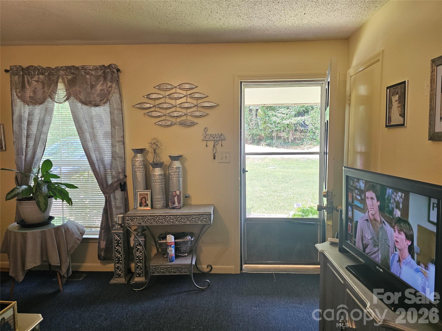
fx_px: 294
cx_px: 221
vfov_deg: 58.9
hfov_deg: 73.9
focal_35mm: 23
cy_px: 166
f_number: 1.7
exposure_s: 1/120
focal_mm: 6.3
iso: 250
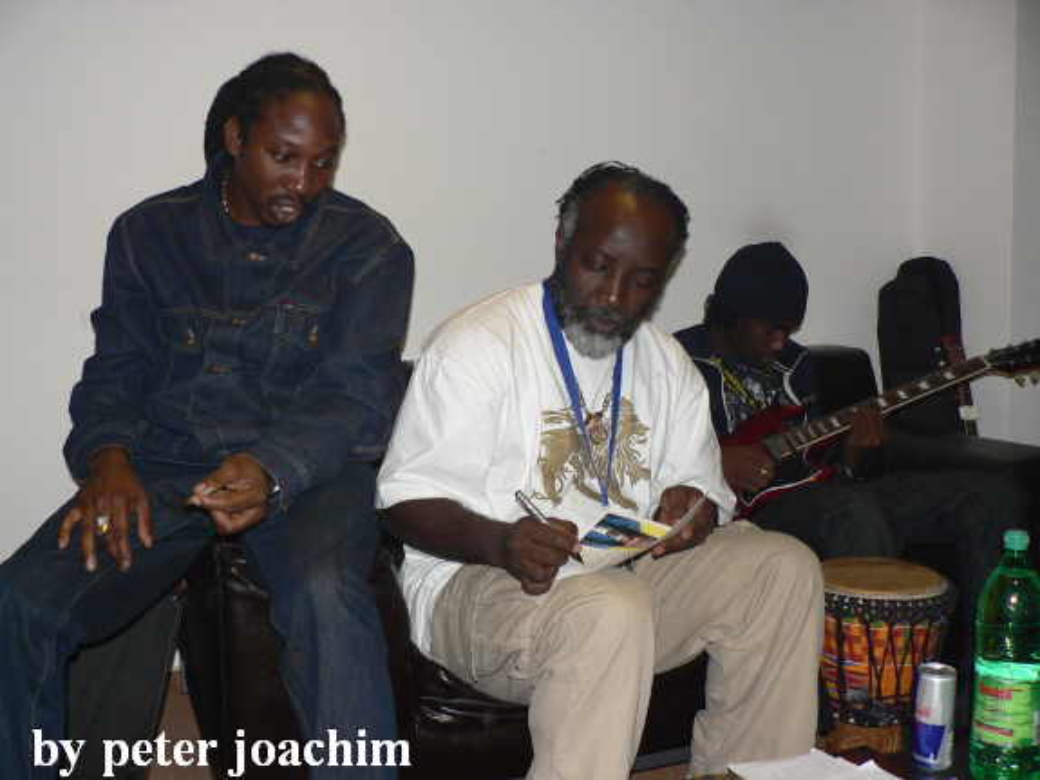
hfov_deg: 52.6
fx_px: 1051
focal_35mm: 35
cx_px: 520
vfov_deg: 40.7
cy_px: 390
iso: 100
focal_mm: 6
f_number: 2.8
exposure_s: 1/60
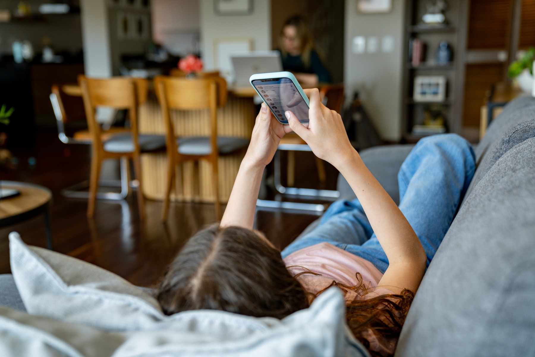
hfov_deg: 44.5
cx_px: 268
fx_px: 654
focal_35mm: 44
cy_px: 178
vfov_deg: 30.5
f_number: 2.8
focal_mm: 44
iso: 320
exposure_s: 1/160
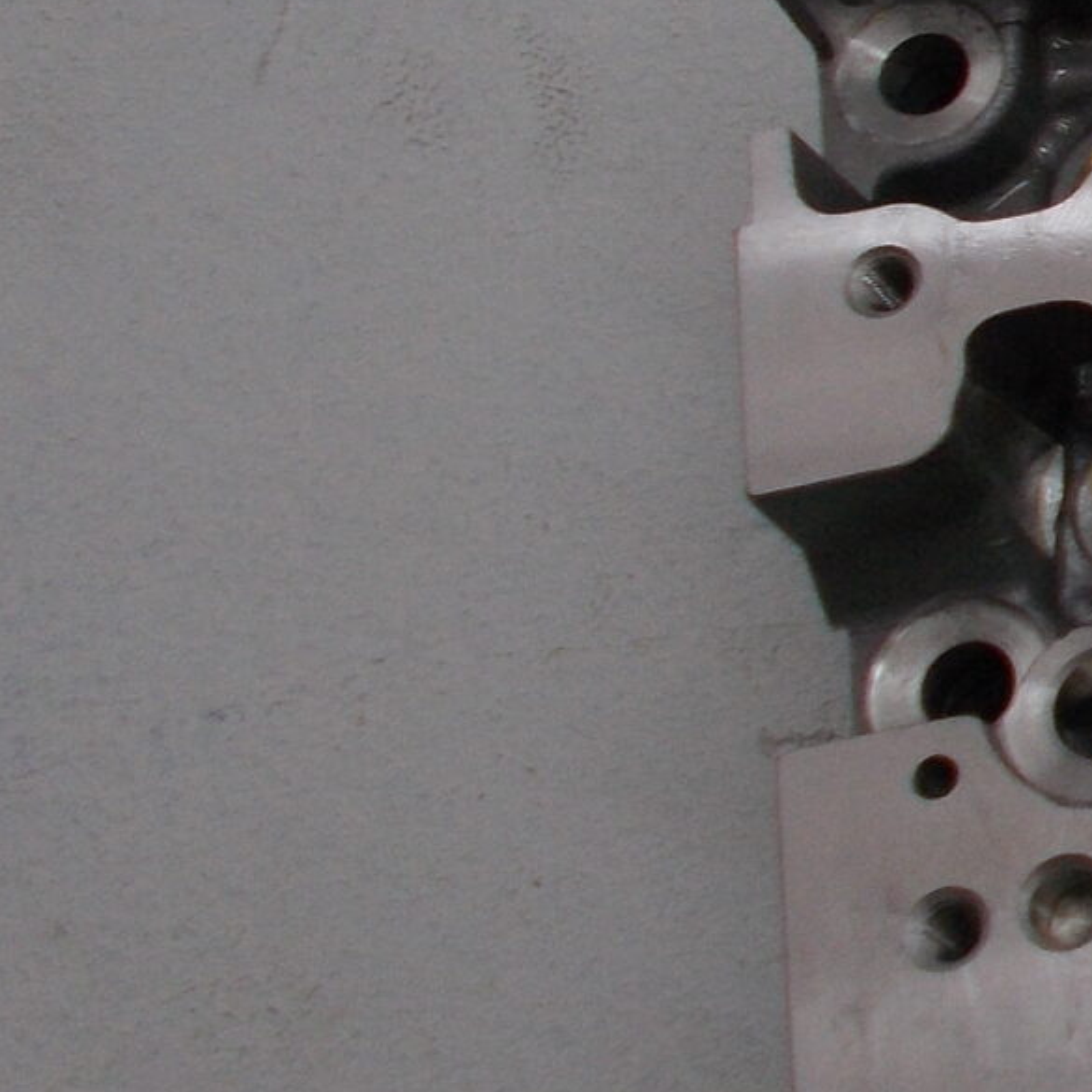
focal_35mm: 116
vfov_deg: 14.9
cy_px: 157
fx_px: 4140
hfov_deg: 12.8
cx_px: 2285
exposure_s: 1/100
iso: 80
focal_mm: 5.3
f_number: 3.4
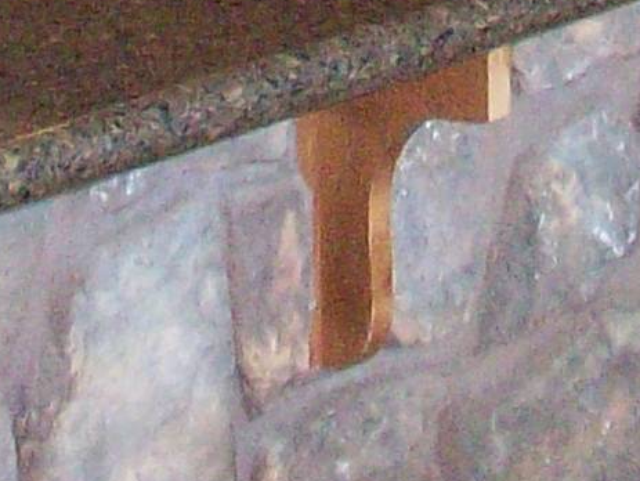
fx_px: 4515
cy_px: -1024
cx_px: 242
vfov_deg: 5.7
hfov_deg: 8.1
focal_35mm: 244
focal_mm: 6.2
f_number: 2.8
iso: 200
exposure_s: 1/64
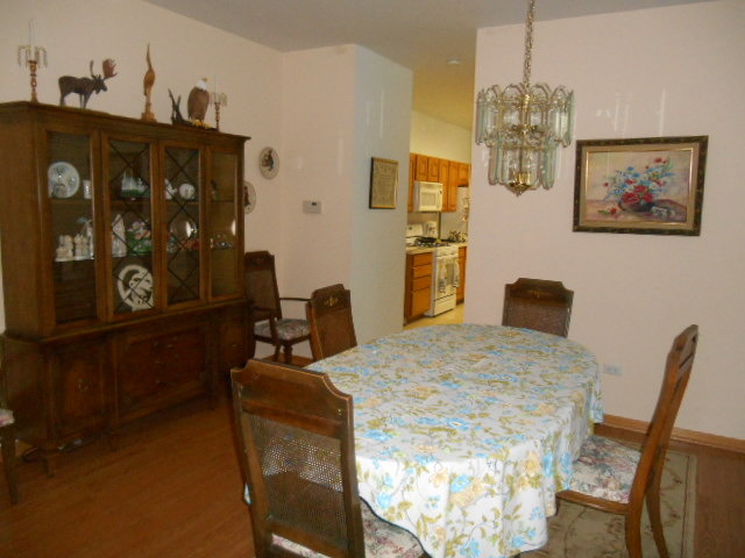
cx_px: 372
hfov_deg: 67.3
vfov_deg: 53.1
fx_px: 560
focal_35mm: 26
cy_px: 279
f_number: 3.4
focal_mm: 4.7
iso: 560
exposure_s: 1/25
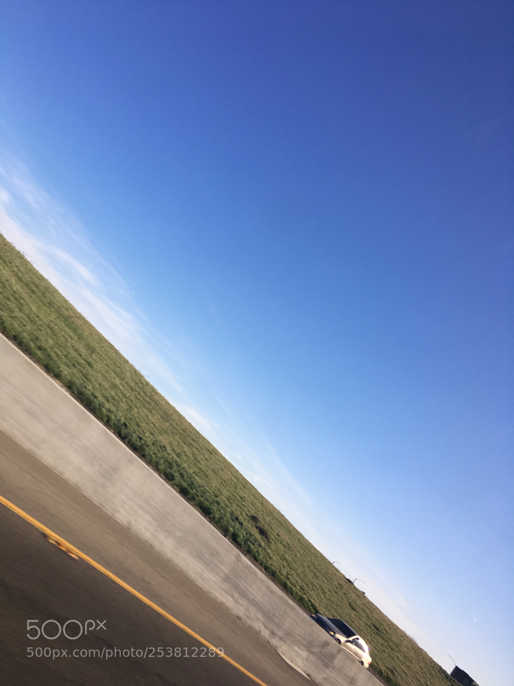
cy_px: 343
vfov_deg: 61.7
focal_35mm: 29
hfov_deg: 48.2
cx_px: 257
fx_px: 574
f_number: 2.2
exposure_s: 1/373
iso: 25
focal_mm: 4.15
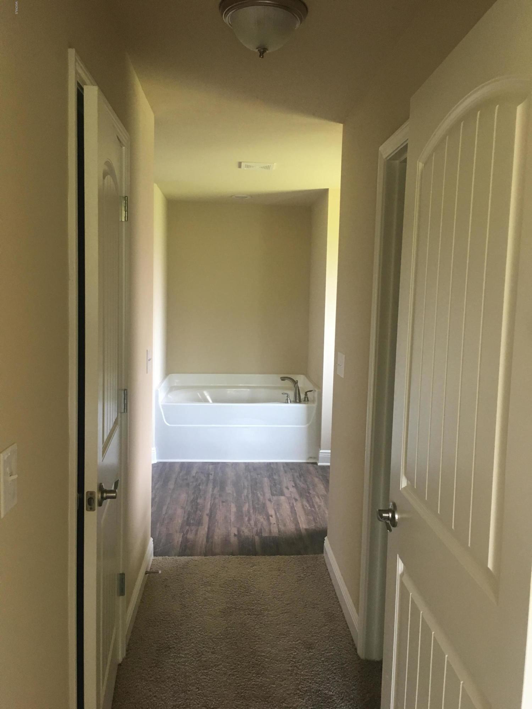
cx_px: 266
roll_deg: -1.4
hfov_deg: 48.2
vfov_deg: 61.7
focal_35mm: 29
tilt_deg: -4.0
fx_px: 594
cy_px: 354
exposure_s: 1/30
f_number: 2.2
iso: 100
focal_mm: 4.15
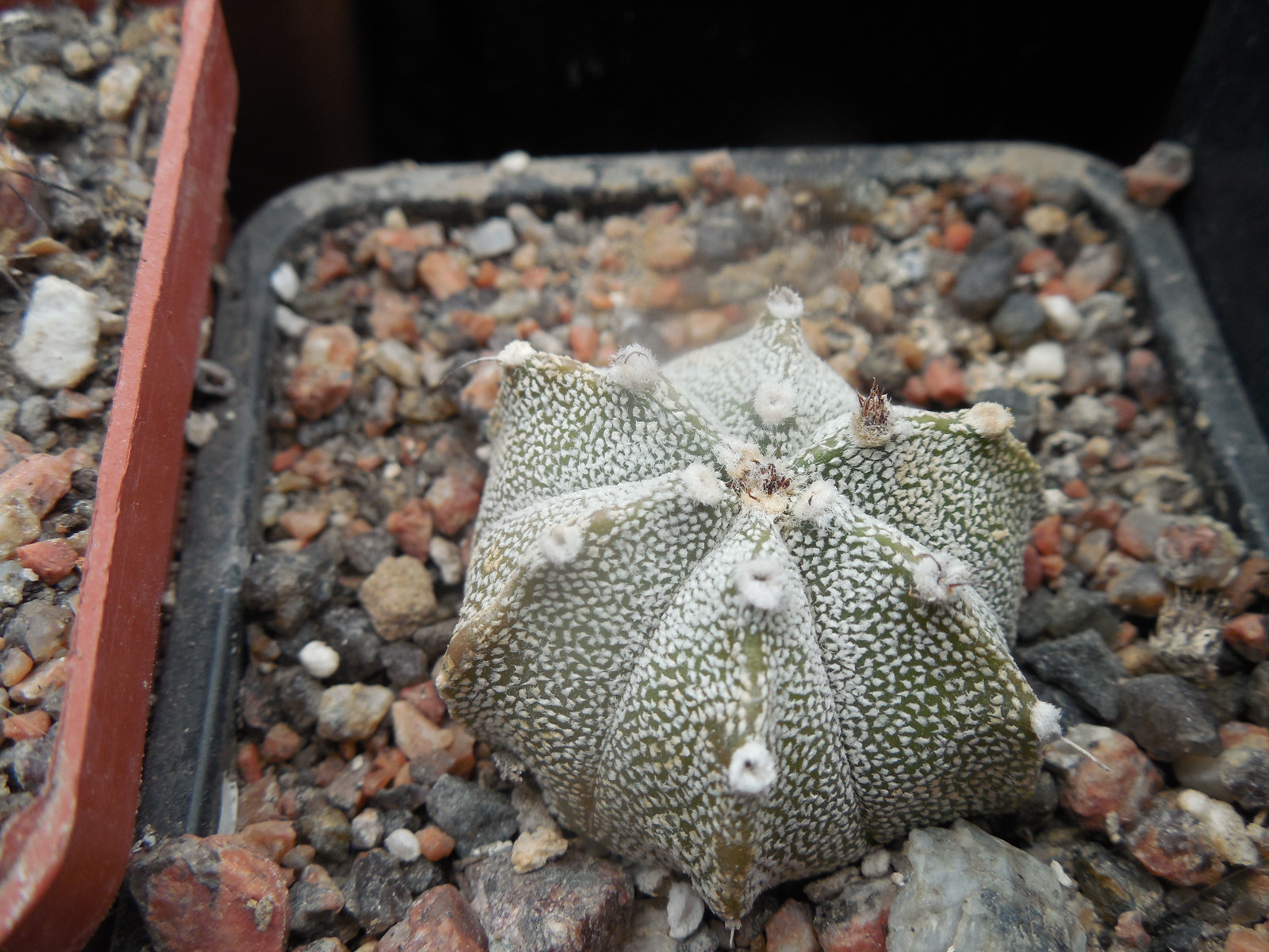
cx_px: 634
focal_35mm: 31
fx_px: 1136
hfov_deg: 58.4
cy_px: 476
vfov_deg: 45.4
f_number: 3.6
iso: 125
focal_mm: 5.6
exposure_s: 1/250
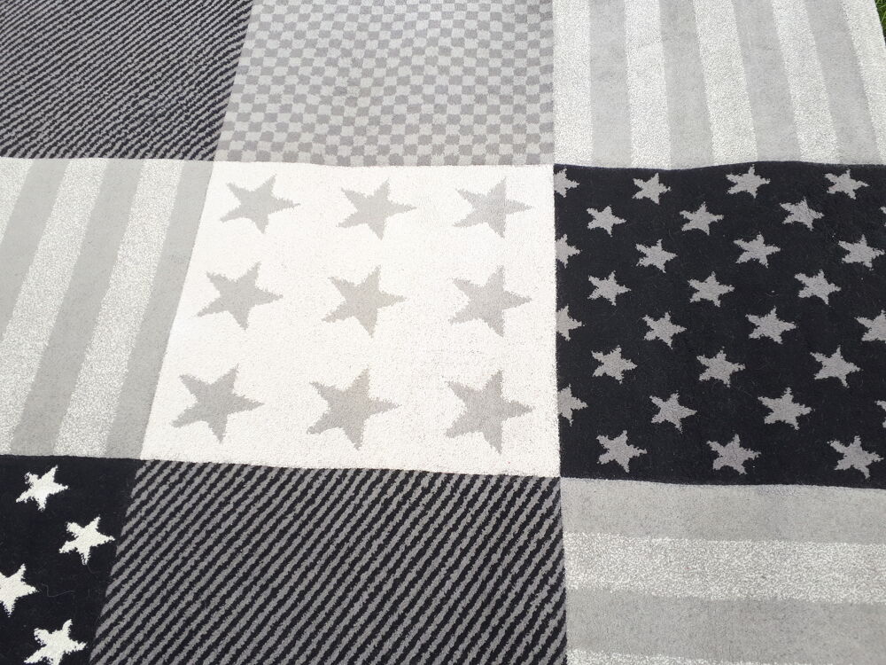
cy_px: 332
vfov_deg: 51.4
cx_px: 443
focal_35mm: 27
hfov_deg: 65.3
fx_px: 691
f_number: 1.9
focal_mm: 3.6
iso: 40
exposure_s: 1/218
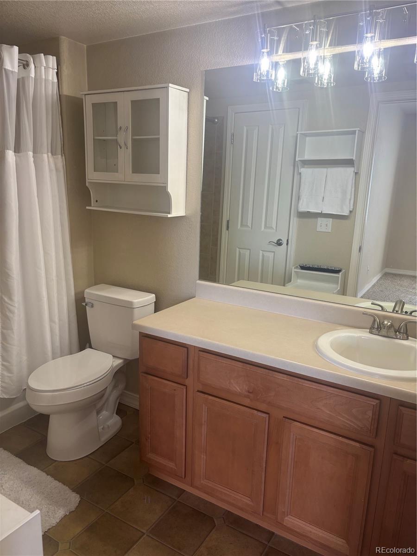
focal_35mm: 26
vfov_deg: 67.3
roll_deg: -1.6
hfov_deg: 53.1
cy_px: 278
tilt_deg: -13.5
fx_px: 418
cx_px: 208
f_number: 1.6
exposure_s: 1/60
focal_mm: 5.96
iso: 80
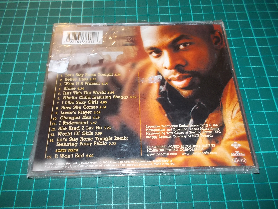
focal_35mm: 29
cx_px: 139
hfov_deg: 61.7
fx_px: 233
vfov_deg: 48.2
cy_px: 104
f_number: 3.3
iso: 200
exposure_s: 1/30
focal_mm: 4.1
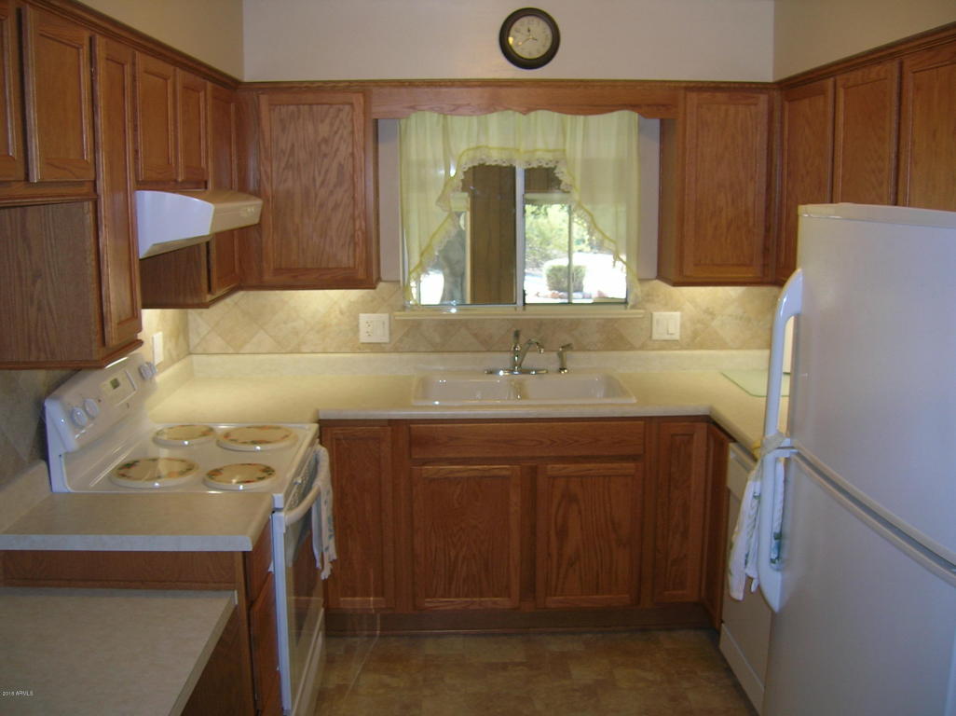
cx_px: 478
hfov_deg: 54.0
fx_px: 938
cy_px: 358
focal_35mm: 34
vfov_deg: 41.7
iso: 50
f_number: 2.9
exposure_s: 1/30
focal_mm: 5.7
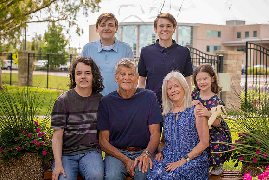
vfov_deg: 15.8
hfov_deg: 23.5
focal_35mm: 86
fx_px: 646
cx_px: 145
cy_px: 83
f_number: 7.1
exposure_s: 1/320
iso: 400
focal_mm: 80
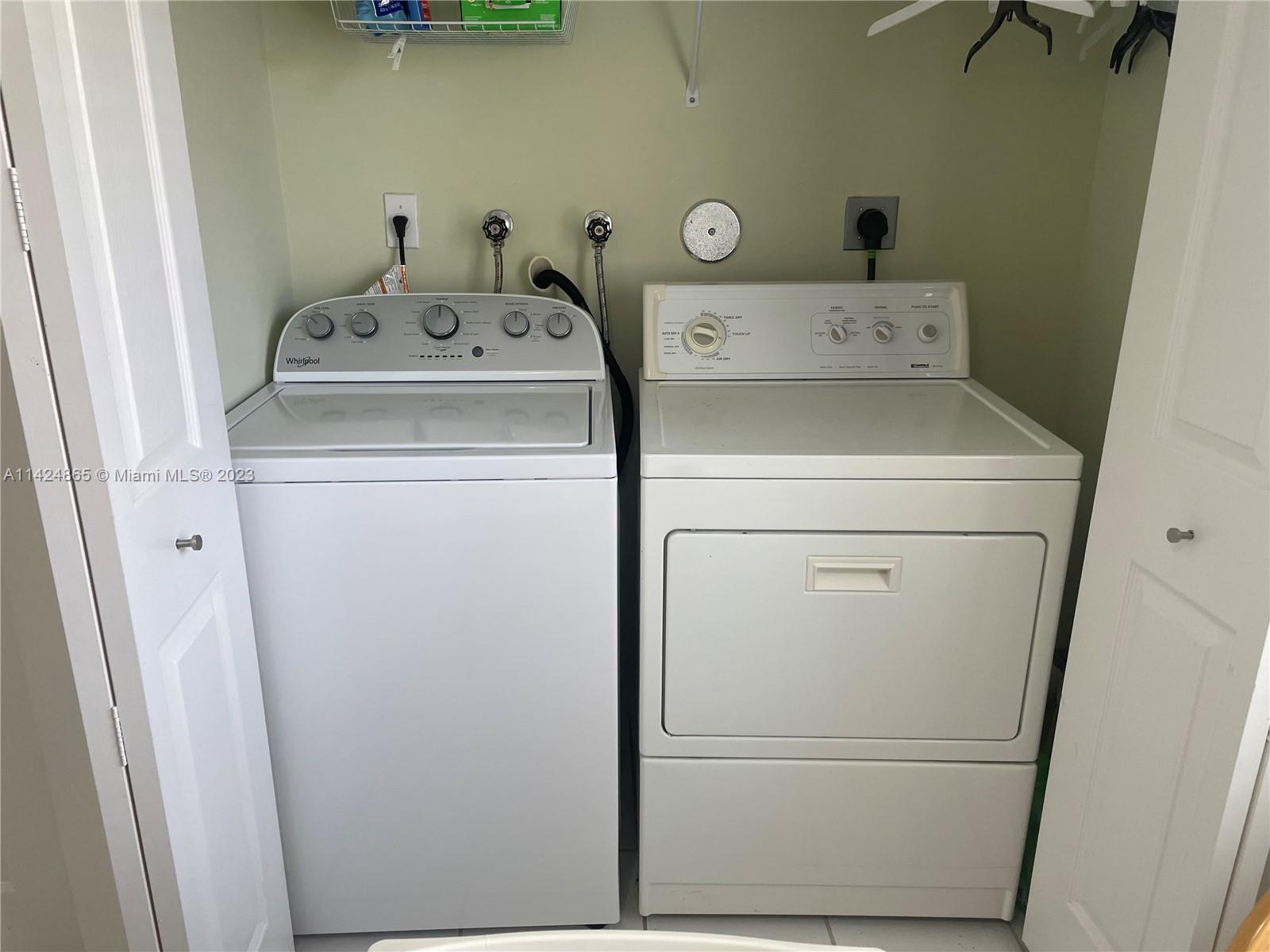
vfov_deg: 53.1
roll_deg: -1.7
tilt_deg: -17.8
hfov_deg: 67.3
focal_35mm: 26
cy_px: 476
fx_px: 954
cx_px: 635
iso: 80
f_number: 1.6
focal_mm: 4.2
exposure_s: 1/121
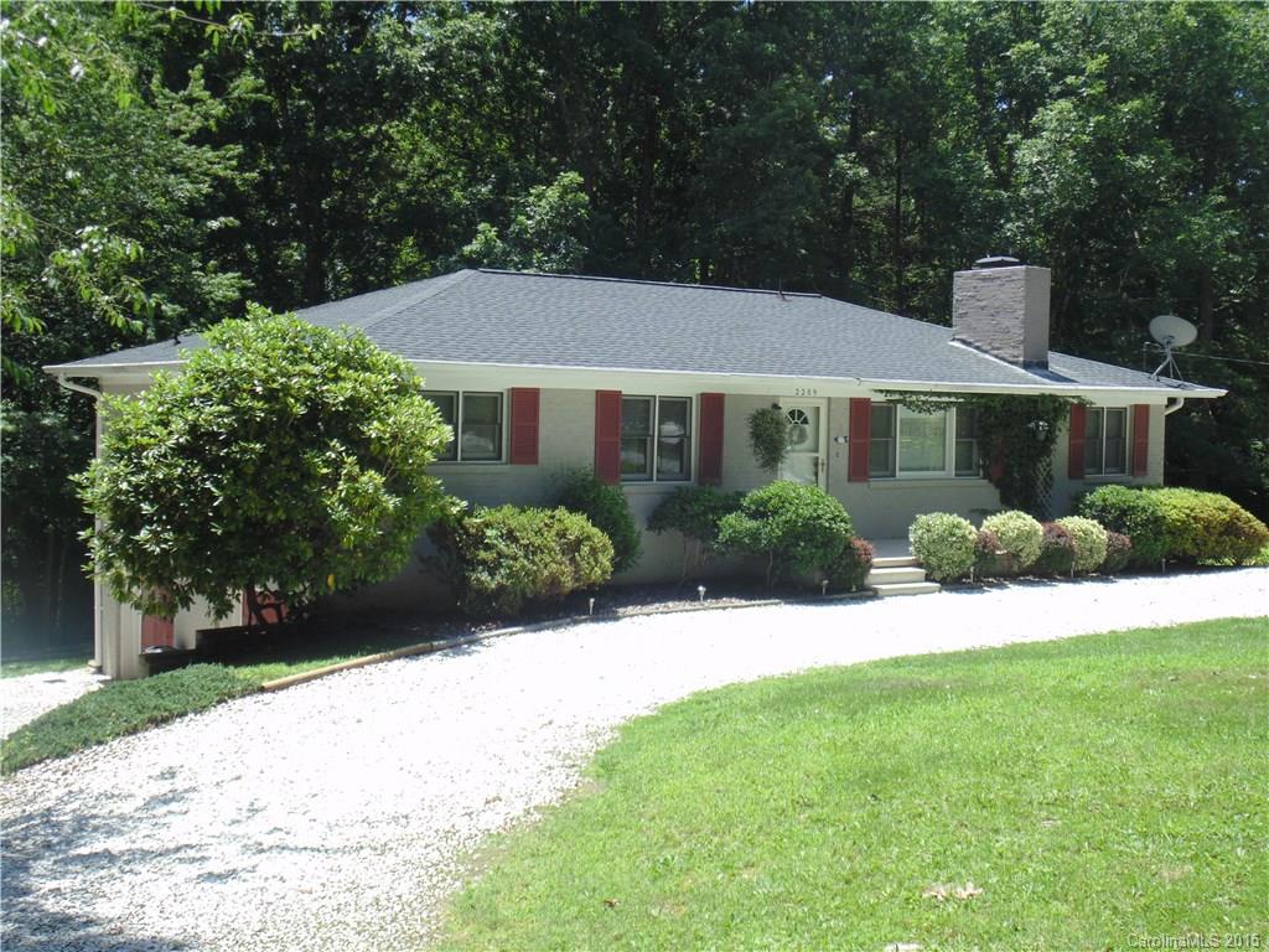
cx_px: 634
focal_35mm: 41
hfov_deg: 45.8
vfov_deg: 35.1
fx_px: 1503
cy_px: 476
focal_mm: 7.4
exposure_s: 1/320
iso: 80
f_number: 3.6
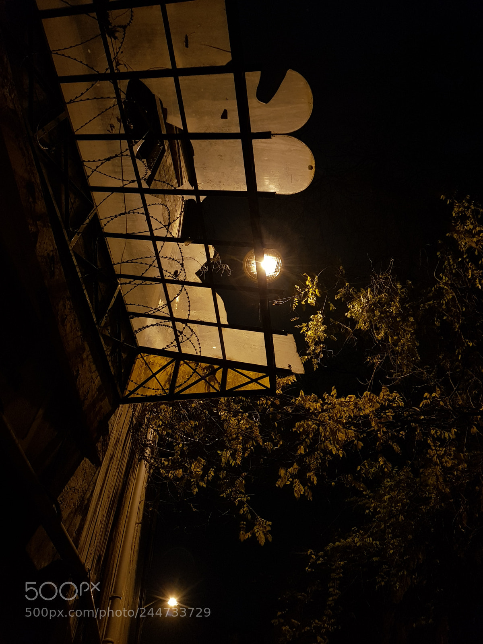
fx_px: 484
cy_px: 322
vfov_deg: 67.3
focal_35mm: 26
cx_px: 242
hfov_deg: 53.1
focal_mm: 4.2
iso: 100
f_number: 1.7
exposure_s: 1/50
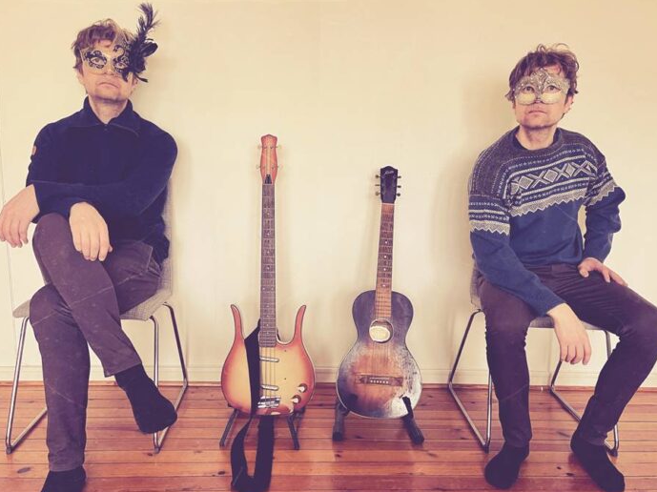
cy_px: 271
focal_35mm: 29
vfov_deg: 48.1
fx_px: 550
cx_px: 332
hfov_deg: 61.7
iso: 125
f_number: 1.6
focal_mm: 5.1
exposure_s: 1/50
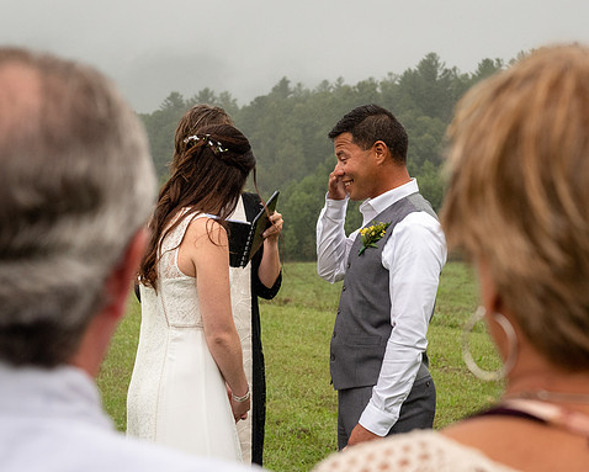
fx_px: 1413
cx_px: 341
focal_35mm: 81
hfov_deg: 23.5
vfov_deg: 18.9
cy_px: 182
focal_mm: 55
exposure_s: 1/4000
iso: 1400
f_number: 6.3
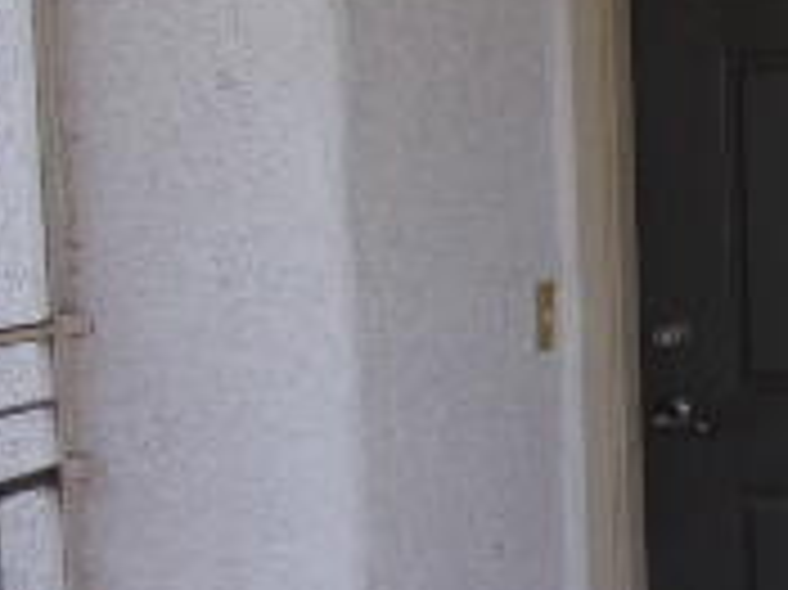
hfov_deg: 20.3
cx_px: 1045
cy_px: 189
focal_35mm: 88
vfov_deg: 16.7
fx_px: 2002
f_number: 3.3
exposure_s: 1/80
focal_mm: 4.3
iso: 80
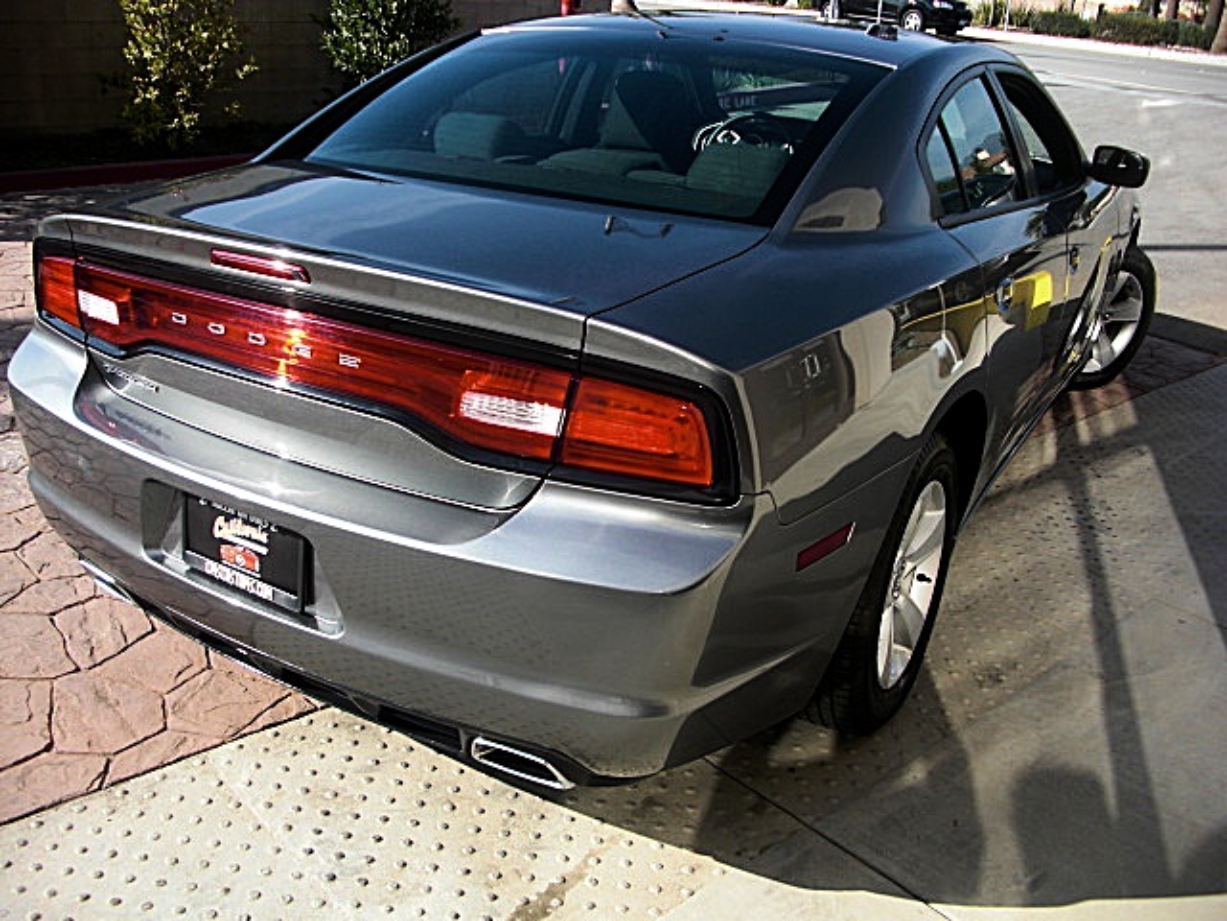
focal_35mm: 36
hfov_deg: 51.4
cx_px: 614
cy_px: 460
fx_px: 1276
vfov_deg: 39.7
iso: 50
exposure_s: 1/640
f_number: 2.8
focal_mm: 6.3
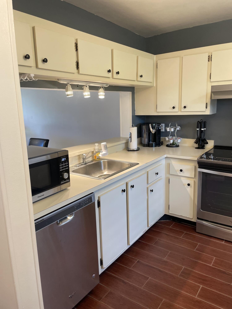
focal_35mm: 26
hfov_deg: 53.1
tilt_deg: -11.2
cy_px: 154
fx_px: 232
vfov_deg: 67.3
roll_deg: +3.0
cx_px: 116
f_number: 1.6
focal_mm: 4.2
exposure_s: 1/60
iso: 125
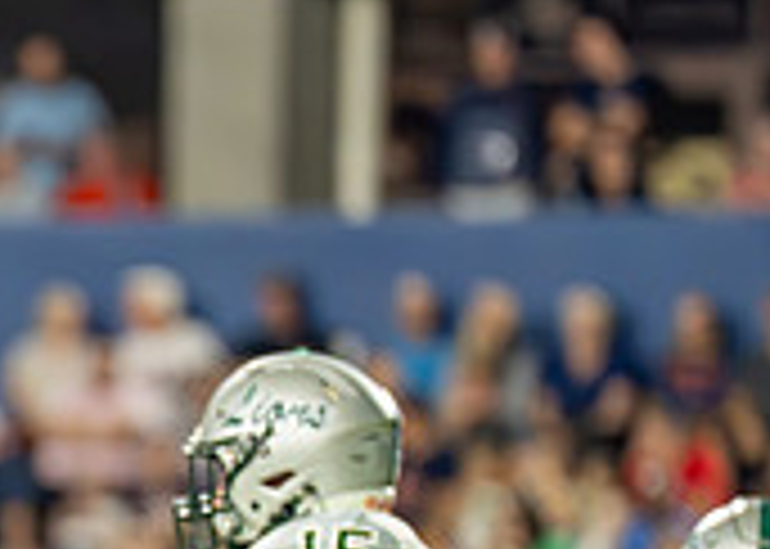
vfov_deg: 1.8
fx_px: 17925
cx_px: -254
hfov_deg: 2.5
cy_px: 698
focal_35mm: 820
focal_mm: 200
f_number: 2.8
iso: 4000
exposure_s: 1/1600
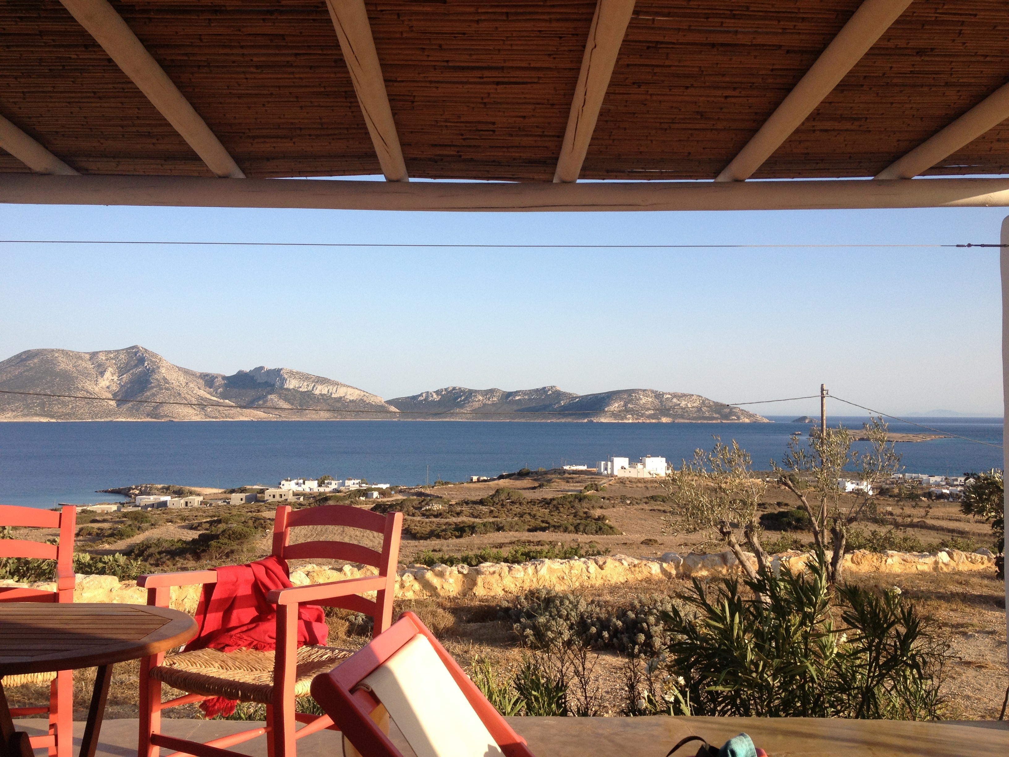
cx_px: 504
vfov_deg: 40.7
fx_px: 1020
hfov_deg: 52.6
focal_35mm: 35
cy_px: 378
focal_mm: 4.28
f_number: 2.4
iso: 50
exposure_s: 1/920
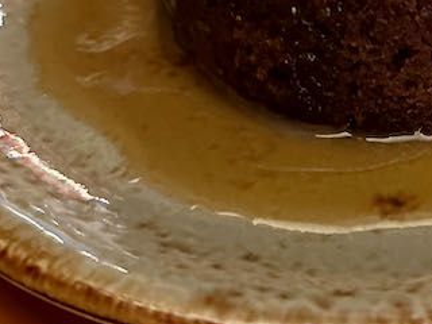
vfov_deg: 19.1
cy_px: 8
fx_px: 936
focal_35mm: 75
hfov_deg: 25.2
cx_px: 393
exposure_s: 1/30
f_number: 1.78
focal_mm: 6.86
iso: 800
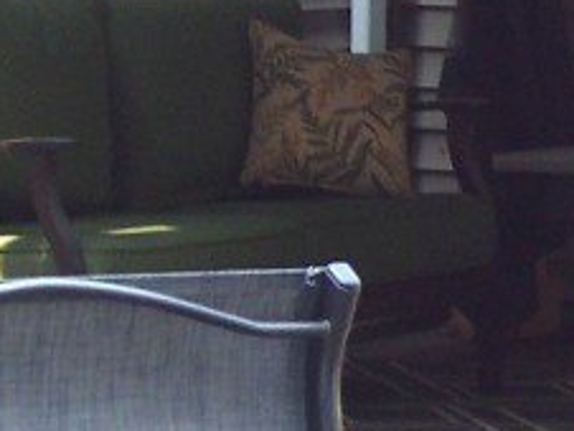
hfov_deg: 8.1
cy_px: 51
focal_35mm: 240
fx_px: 3984
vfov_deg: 6.2
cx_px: 726
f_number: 3.4
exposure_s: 1/90
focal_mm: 8.6
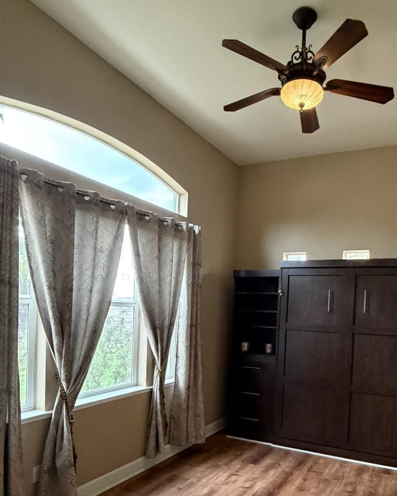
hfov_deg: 53.6
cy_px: 324
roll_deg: -2.7
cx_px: 271
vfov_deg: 64.6
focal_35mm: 26
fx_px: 382
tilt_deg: -0.6
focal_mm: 2.22
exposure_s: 1/60
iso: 800
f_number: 2.2
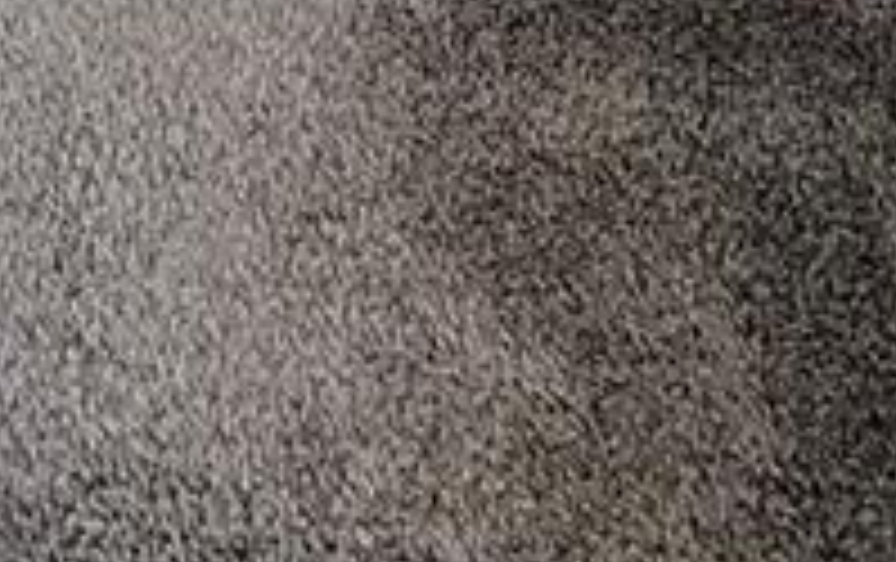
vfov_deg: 8.3
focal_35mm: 83
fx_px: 2030
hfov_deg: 23.5
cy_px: -1659
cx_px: -72
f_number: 2.2
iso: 200
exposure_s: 1/60
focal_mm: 2.2
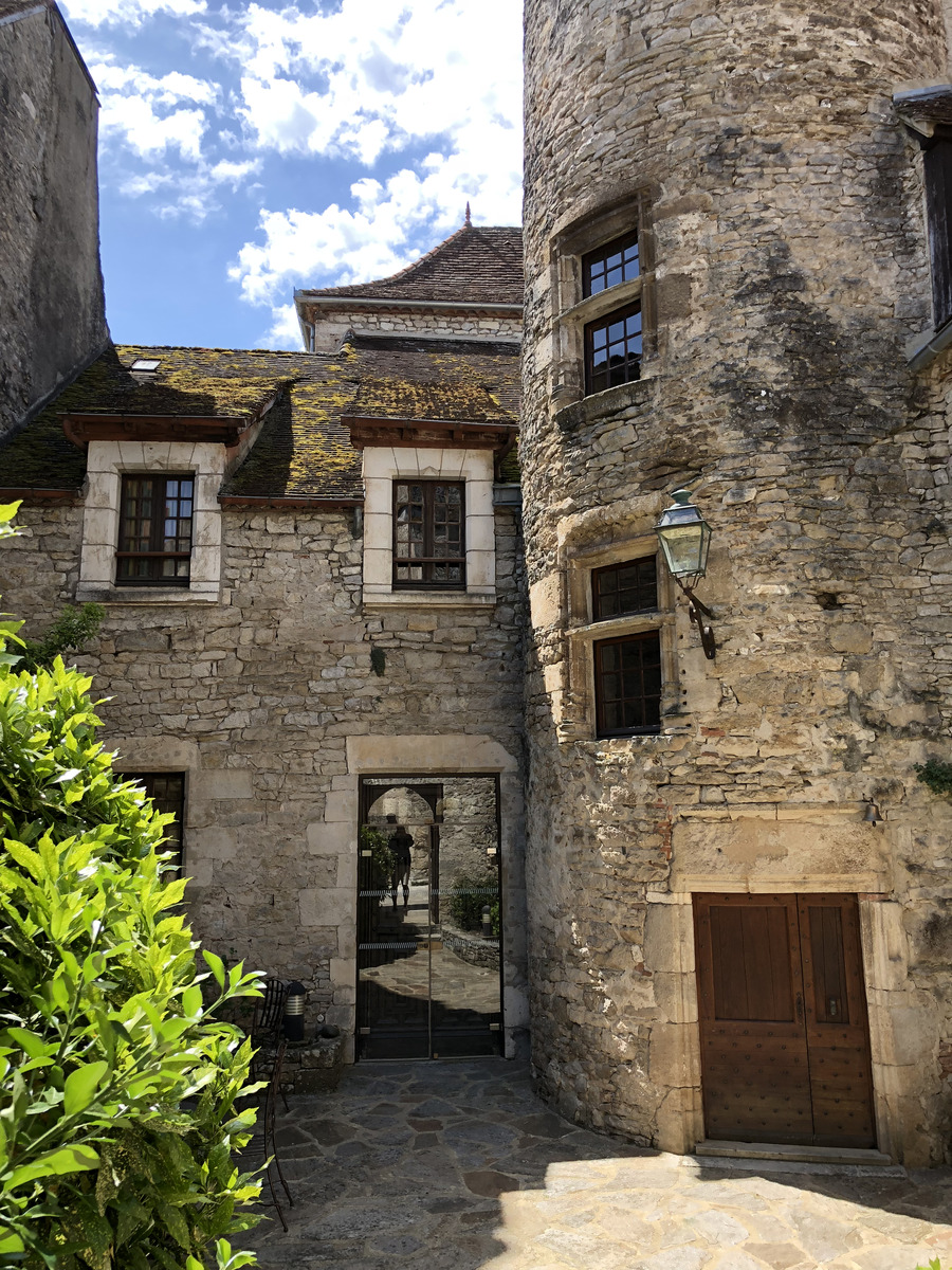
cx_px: 476
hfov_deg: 49.7
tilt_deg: +12.7
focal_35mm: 28
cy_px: 635
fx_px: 1027
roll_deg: +0.9
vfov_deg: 63.4
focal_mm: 4
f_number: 1.8
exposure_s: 1/505
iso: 20
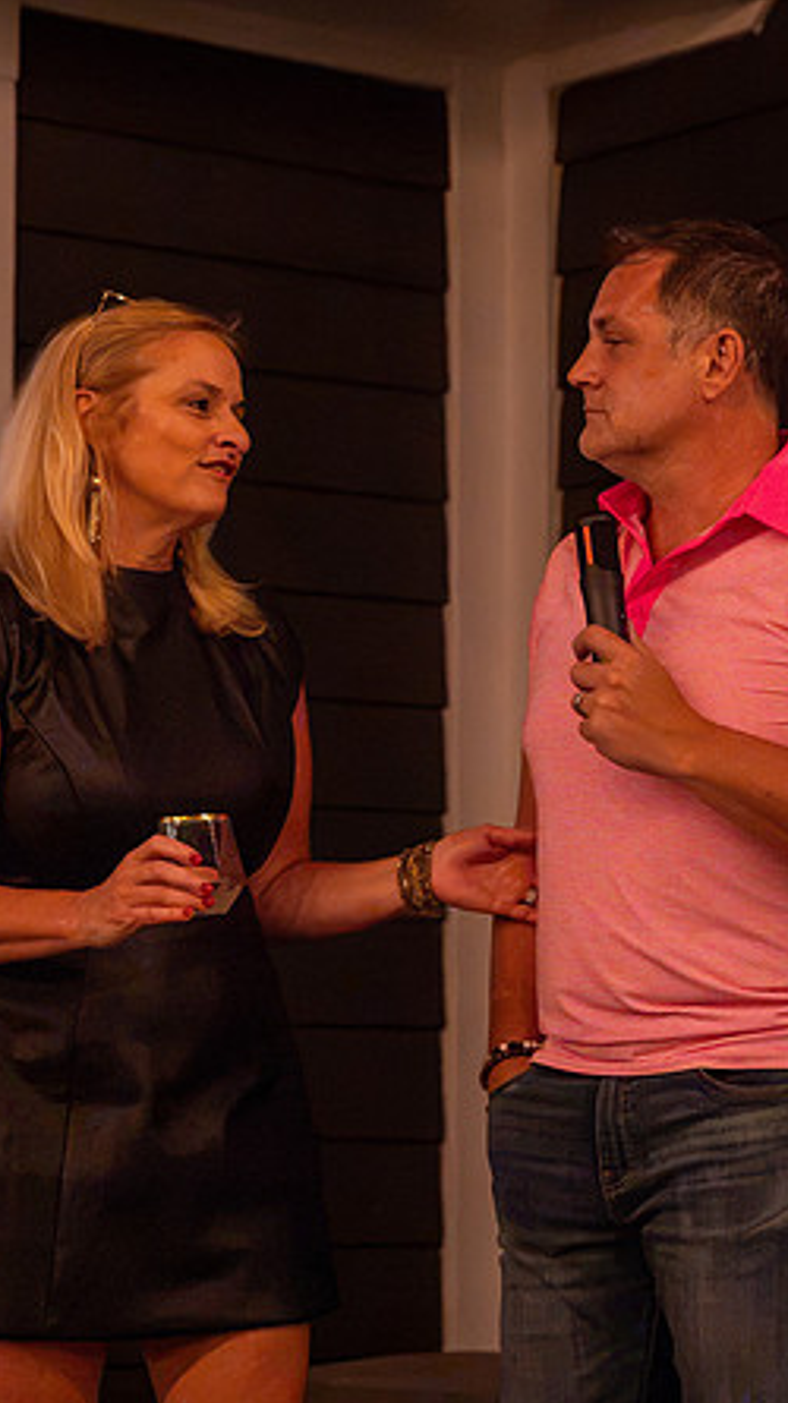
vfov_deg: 16.1
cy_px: 618
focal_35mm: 133
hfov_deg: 9.1
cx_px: 616
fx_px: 4945
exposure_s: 1/125
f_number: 3.5
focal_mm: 75
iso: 5000
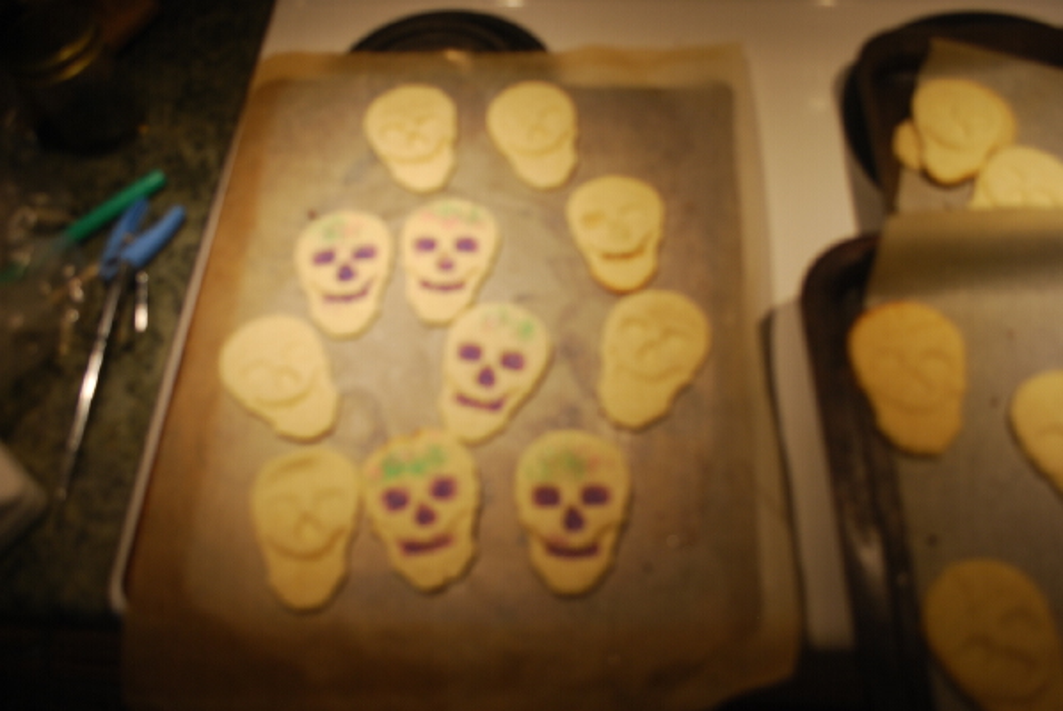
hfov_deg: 61.9
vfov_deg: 43.7
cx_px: 532
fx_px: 887
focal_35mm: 30
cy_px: 356
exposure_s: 1/60
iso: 200
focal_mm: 20
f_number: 4
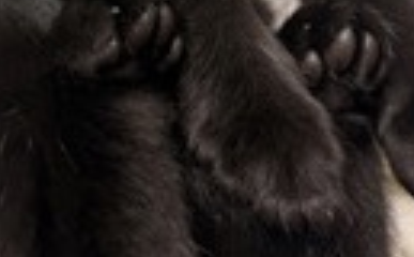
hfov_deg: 24.9
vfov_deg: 14.9
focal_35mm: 83
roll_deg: +3.2
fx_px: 934
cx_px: 143
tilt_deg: -16.4
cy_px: -90
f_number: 1.78
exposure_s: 1/100
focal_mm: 6.76
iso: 125
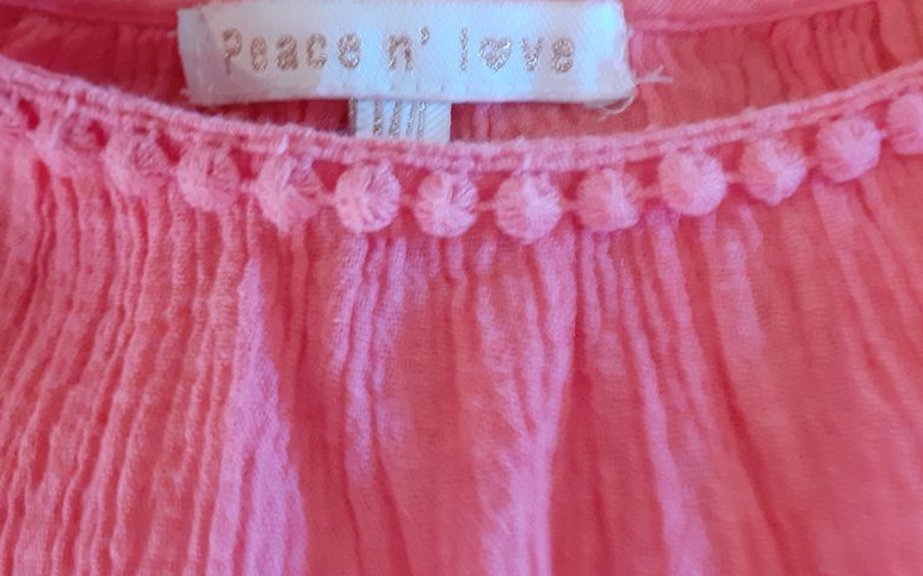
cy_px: 147
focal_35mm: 37
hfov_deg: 52.8
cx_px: 448
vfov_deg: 33.7
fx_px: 930
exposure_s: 1/25
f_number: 1.9
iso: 400
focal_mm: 3.6
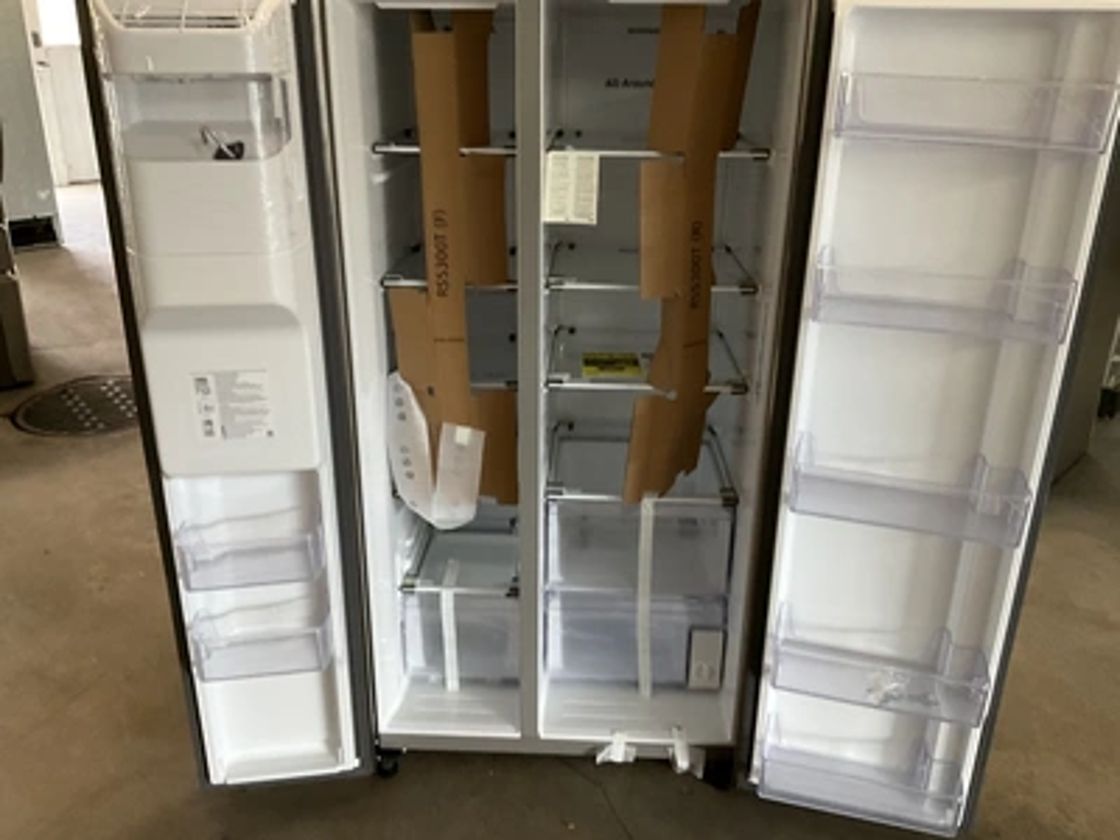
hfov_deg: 61.7
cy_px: 420
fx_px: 938
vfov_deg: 48.2
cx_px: 560
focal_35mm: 29
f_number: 1.8
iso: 100
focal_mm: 3
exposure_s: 1/60
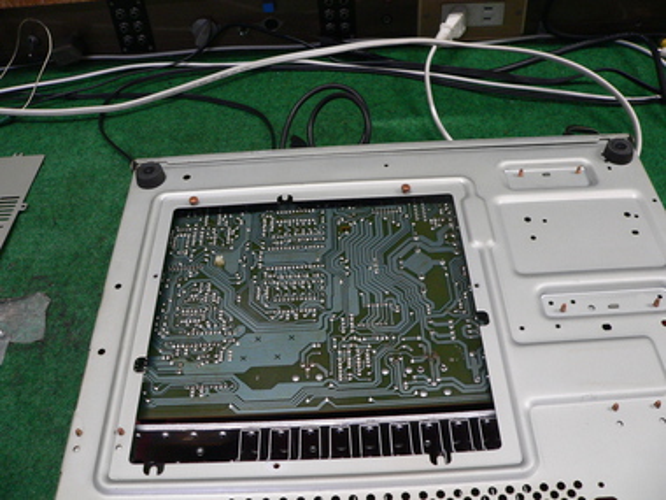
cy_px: 250
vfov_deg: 39.7
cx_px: 333
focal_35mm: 36
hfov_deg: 51.4
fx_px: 693
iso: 200
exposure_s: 1/30
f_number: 2.8
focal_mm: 6
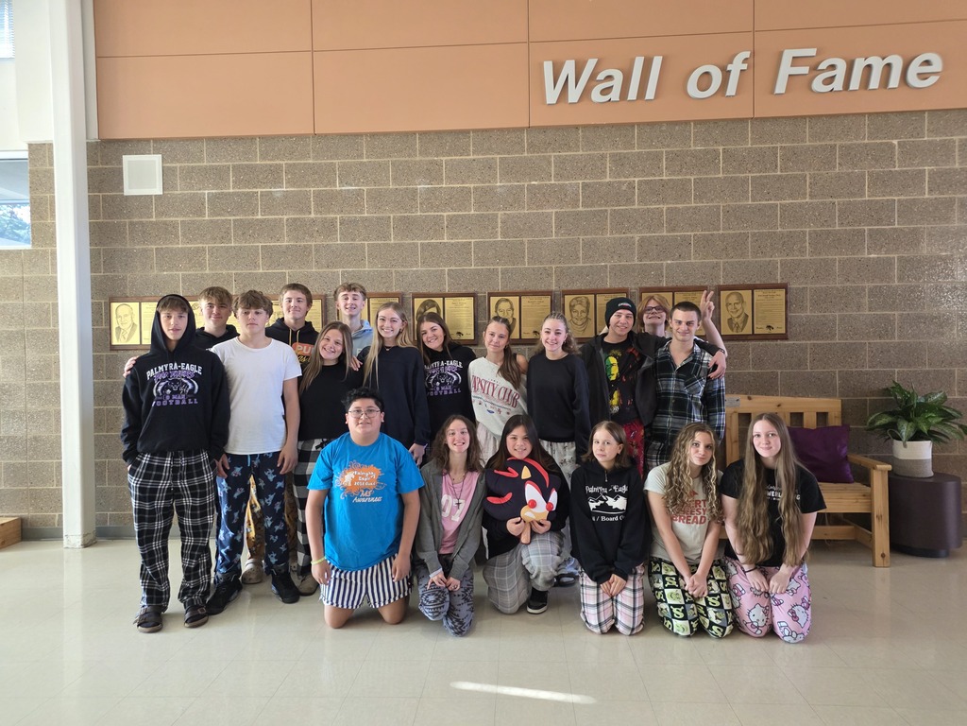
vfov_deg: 58.9
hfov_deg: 73.9
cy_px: 363
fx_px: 643
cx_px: 484
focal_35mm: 23
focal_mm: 6.3
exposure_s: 1/120
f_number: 1.7
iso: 500
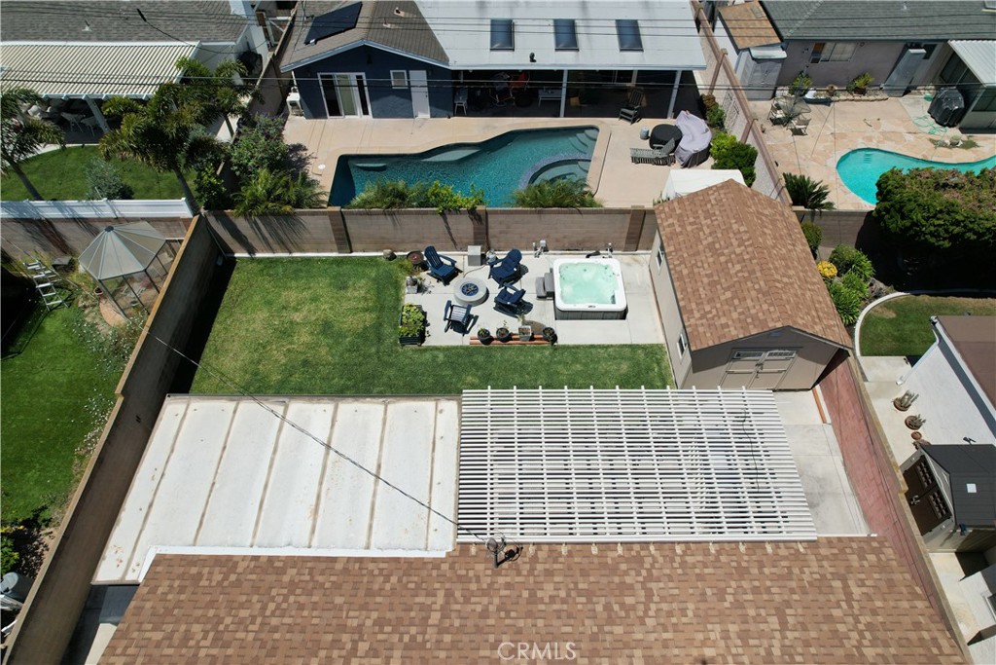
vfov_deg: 57.2
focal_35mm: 22
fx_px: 609
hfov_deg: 78.6
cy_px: 332
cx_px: 498
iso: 130
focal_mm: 8.38
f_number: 2.8
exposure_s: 1/320
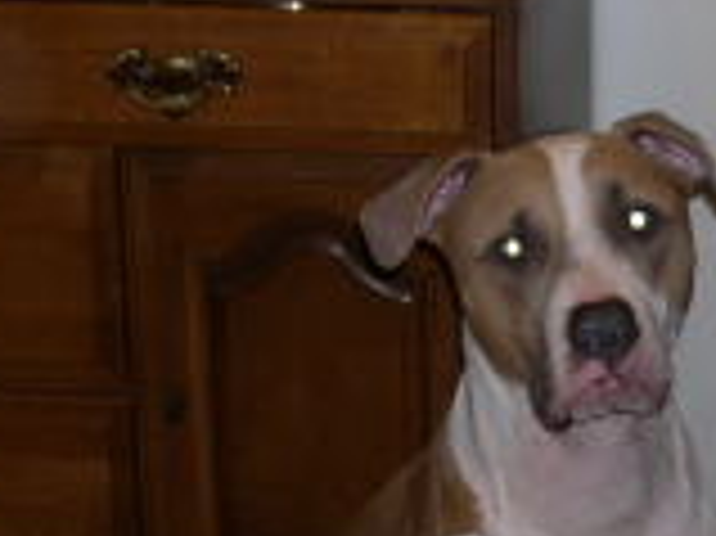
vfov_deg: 10.5
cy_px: 446
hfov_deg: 13.7
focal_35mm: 141
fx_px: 2914
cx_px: 772
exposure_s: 1/60
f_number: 2.9
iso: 100
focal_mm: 9
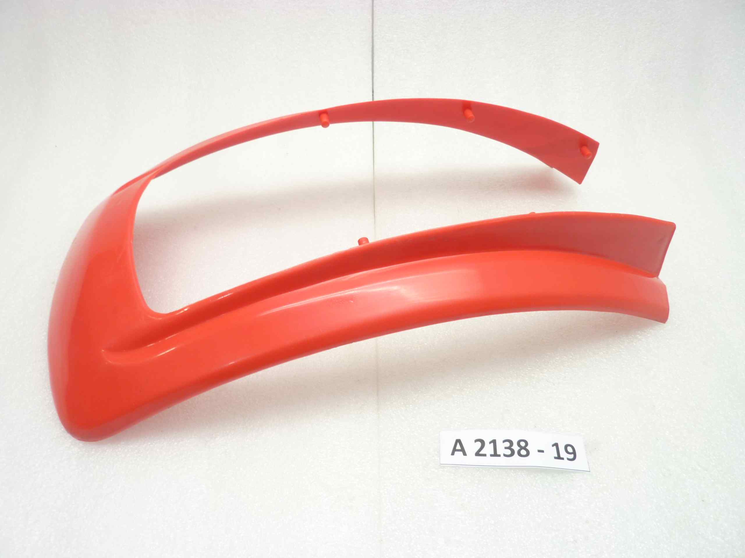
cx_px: 372
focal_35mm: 25
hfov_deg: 69.4
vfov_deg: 54.9
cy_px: 279
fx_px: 538
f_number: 3.3
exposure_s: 1/10
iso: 80
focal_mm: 4.1
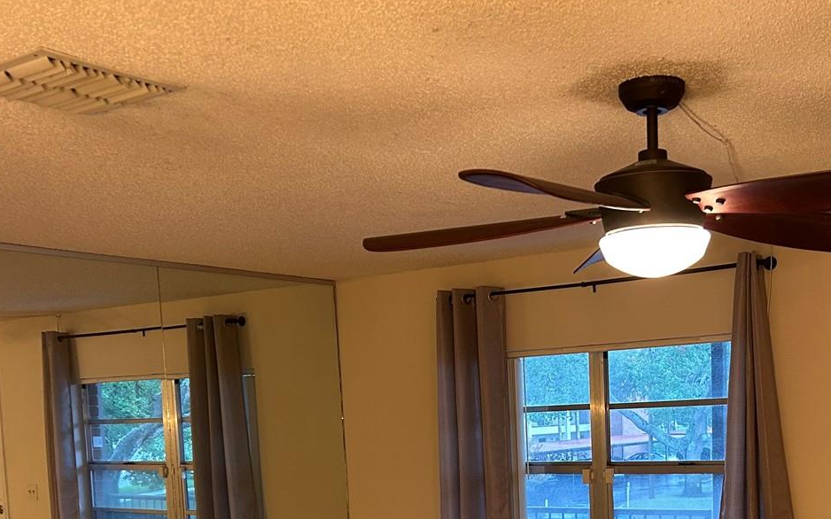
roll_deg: +2.2
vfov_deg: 26.0
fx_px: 1064
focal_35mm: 47
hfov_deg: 42.2
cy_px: 515
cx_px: 544
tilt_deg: -6.8
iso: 160
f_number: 1.5
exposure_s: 1/60
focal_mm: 5.7
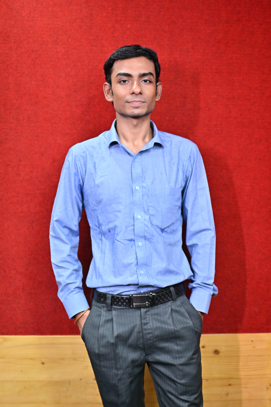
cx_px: 136
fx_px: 587
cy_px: 204
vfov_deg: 38.2
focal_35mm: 52
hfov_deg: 26.0
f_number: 1.4
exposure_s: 1/100
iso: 125
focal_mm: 35
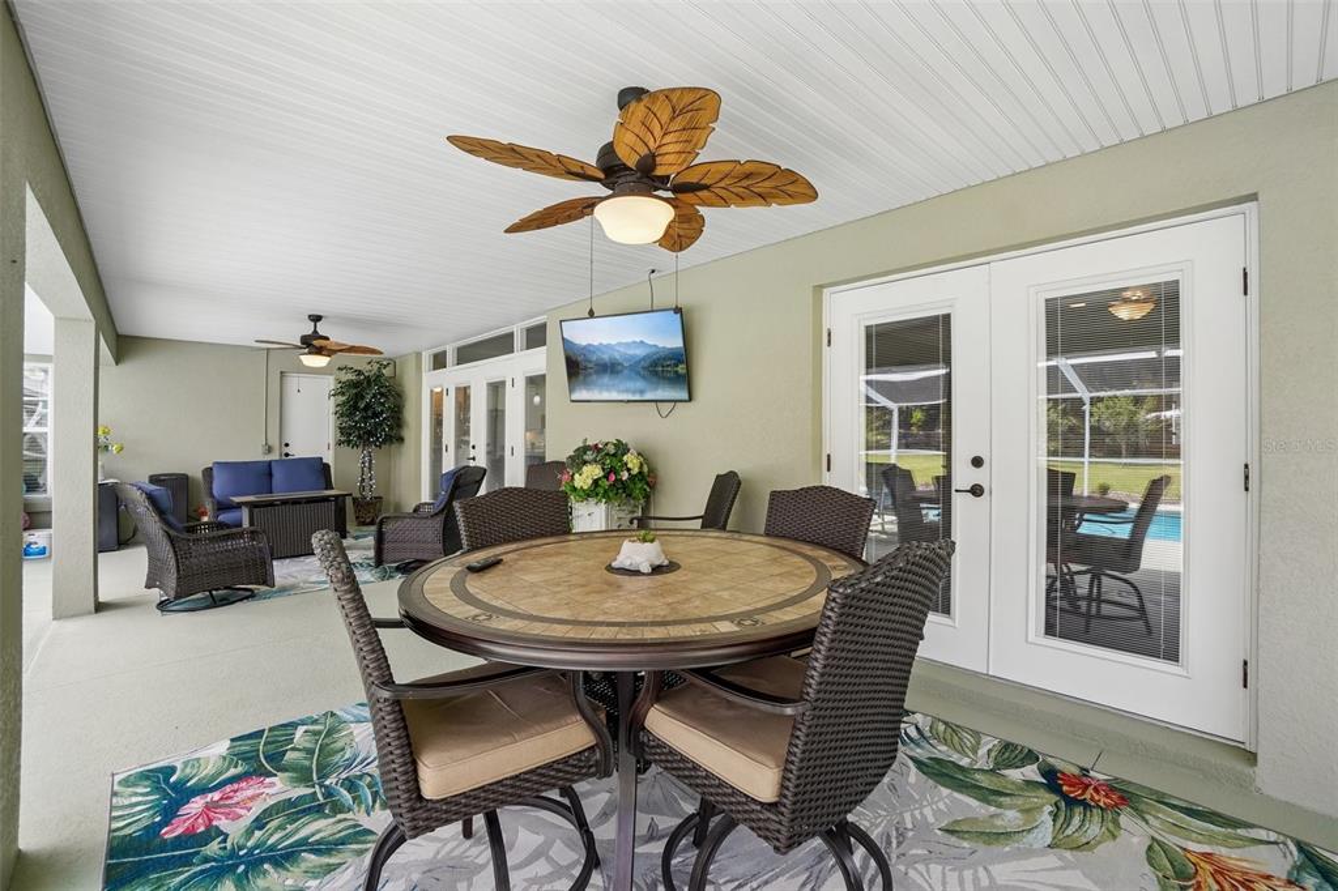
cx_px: 669
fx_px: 557
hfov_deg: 100.4
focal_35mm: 15
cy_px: 446
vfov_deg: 77.3
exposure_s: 1/30
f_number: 8
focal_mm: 10
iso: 250
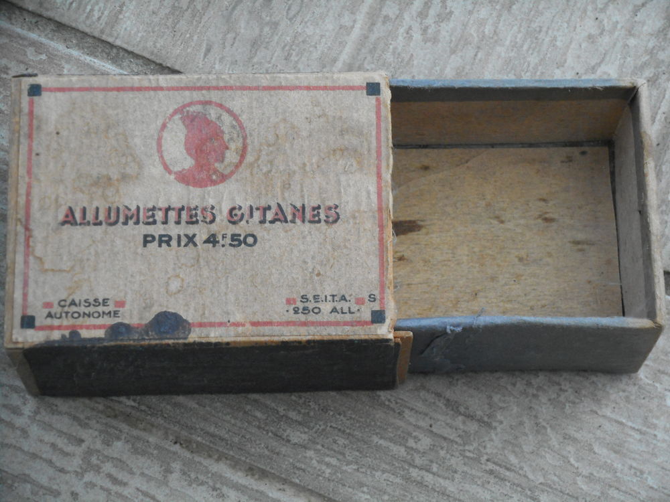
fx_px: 1974
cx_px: 335
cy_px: 251
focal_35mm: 102
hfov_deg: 19.3
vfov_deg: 14.5
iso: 450
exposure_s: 1/60
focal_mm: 18.2
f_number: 5.8
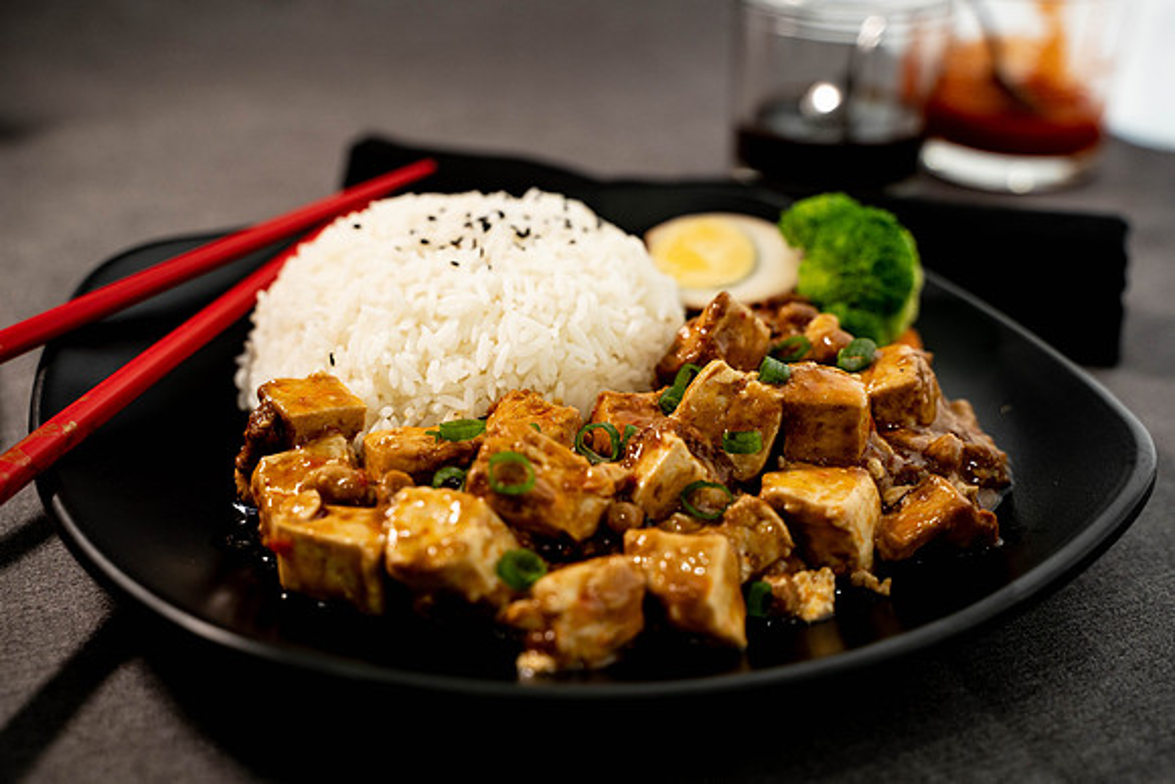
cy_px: 392
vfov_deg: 29.9
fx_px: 1469
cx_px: 588
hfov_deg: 43.6
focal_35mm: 45
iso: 1000
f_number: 4
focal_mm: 45
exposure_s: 1/160
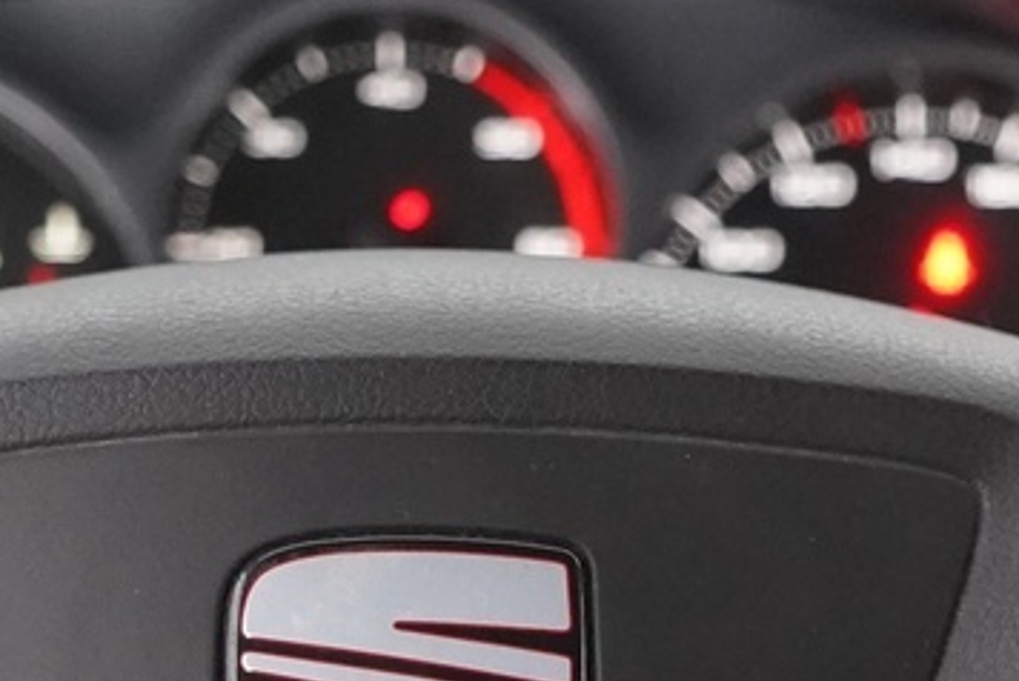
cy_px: 733
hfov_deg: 13.7
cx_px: 421
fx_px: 4249
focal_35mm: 150
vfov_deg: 9.1
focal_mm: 33
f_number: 4
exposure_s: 1/60
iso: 8000
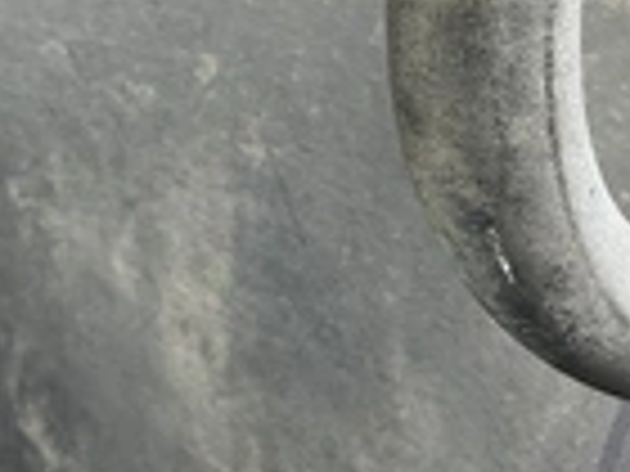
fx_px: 1511
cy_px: 0
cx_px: 171
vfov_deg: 17.4
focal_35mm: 83
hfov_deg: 23.4
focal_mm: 3
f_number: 1.8
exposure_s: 1/98
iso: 64
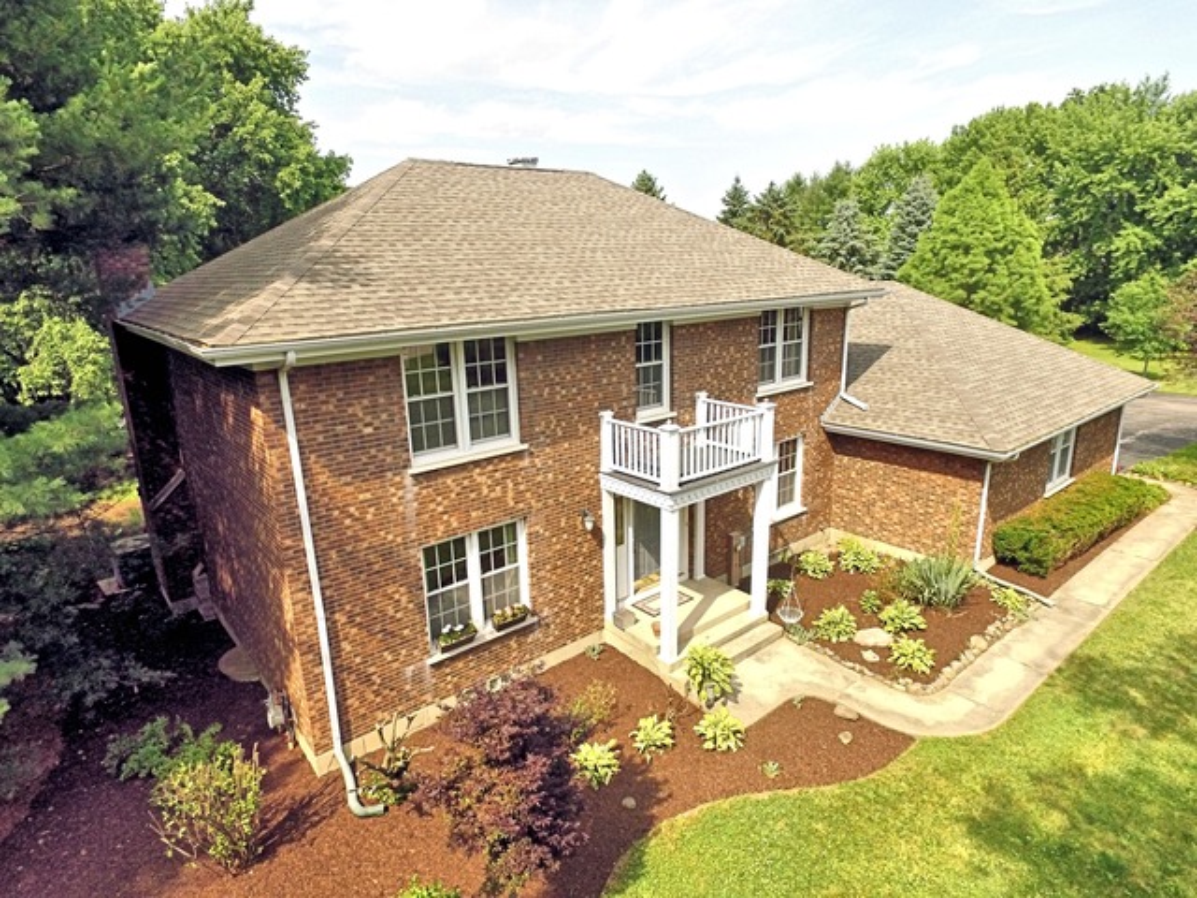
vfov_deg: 66.0
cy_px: 449
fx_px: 692
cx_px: 598
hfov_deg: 81.7
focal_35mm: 20
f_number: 2.8
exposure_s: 1/240
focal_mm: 3.61
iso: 400
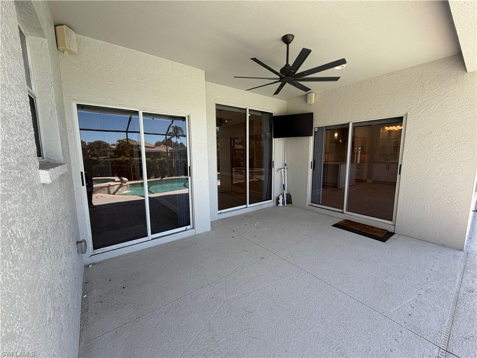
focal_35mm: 14
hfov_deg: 102.1
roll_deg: +1.1
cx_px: 238
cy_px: 179
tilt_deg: -8.8
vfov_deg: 85.7
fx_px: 193
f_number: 2.2
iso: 40
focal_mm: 2.22
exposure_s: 1/145
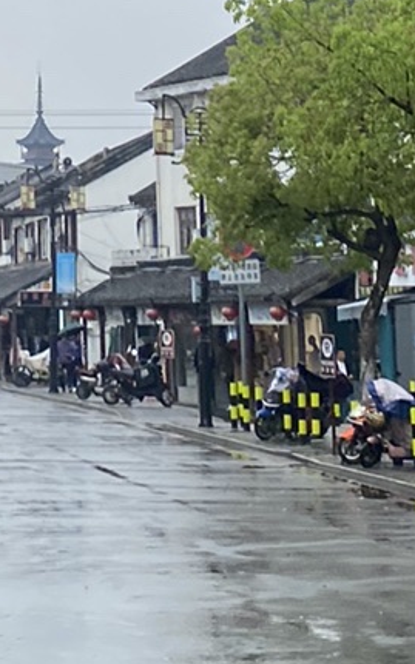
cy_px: -524
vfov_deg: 14.4
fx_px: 2319
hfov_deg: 10.1
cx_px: -94
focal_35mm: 128
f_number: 1.8
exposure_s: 1/1585
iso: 32
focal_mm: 4.25
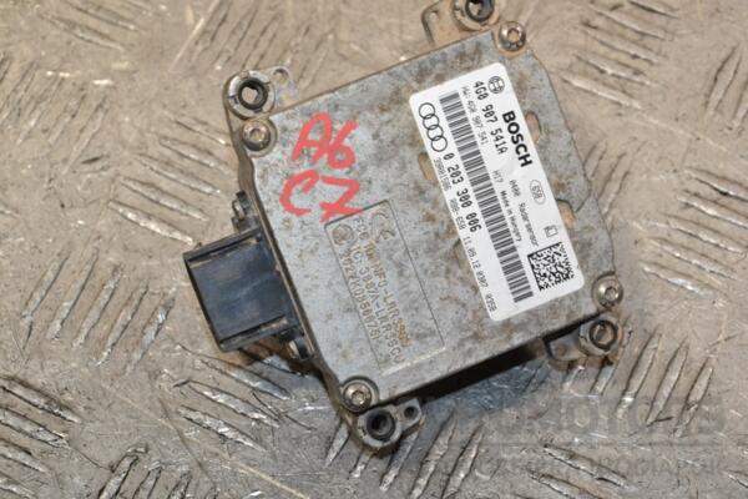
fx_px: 2337
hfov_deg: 18.2
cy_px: 250
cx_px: 374
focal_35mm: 112
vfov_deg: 12.2
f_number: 8
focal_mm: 75
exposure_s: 1/200
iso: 800
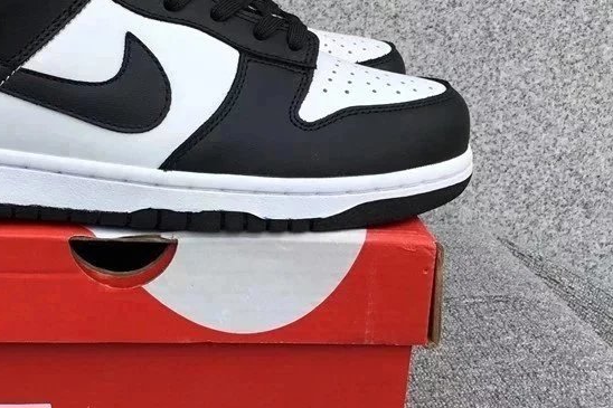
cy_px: 179
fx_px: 902
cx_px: 116
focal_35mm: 53
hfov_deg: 36.2
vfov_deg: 25.5
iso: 25
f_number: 2.4
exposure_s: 1/791
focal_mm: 3.3
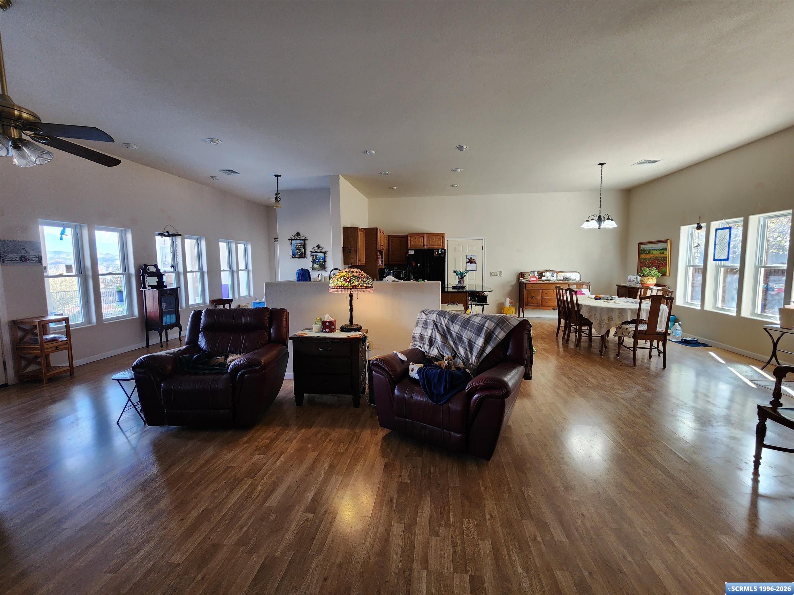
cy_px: 298
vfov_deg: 89.9
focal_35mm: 13
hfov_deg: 106.2
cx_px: 397
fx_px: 298
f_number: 2.2
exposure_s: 1/60
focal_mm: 2.2
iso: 160
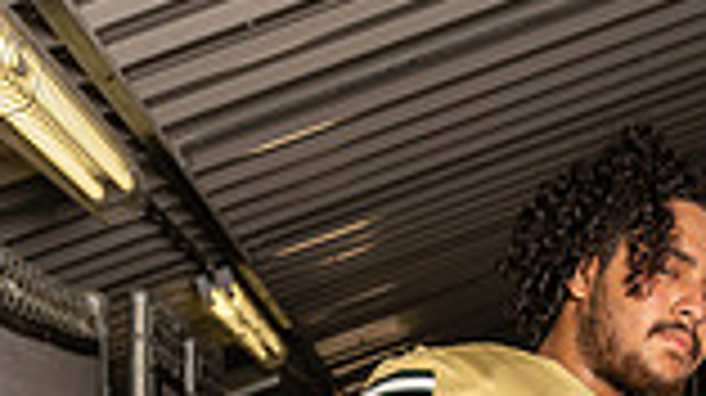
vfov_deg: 9.5
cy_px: 986
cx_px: 486
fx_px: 2076
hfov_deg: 19.2
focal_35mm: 111
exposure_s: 1/250
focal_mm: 37
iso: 125
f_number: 4.5
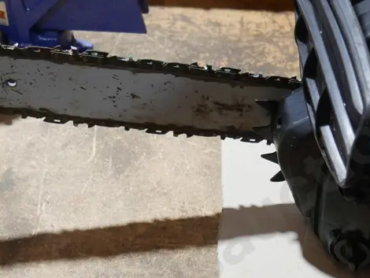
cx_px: 271
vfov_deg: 23.7
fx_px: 652
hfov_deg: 31.2
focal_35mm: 61
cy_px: 215
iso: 400
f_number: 3.5
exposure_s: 1/60
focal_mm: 14
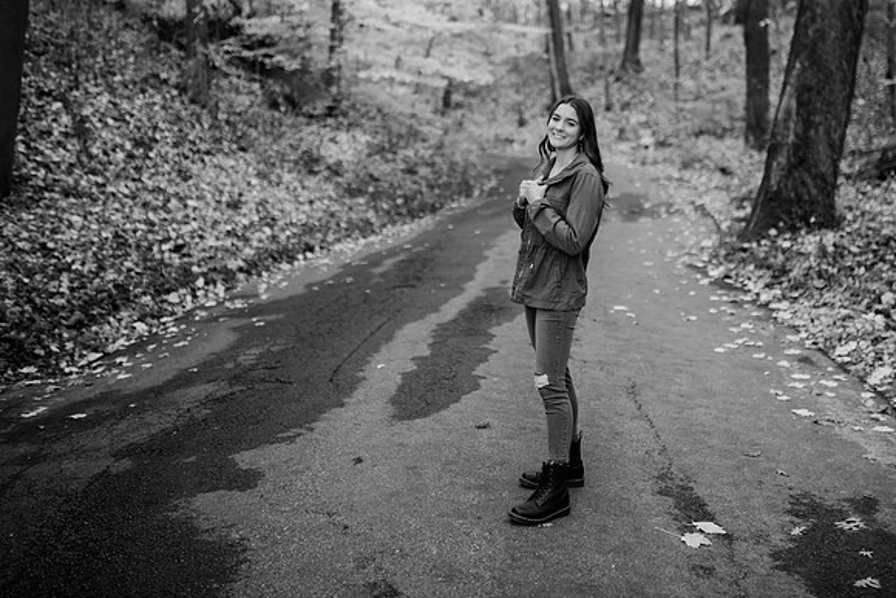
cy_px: 251
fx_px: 1012
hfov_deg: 47.6
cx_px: 520
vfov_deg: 32.8
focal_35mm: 41
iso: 200
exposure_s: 1/100
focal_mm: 35
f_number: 1.8
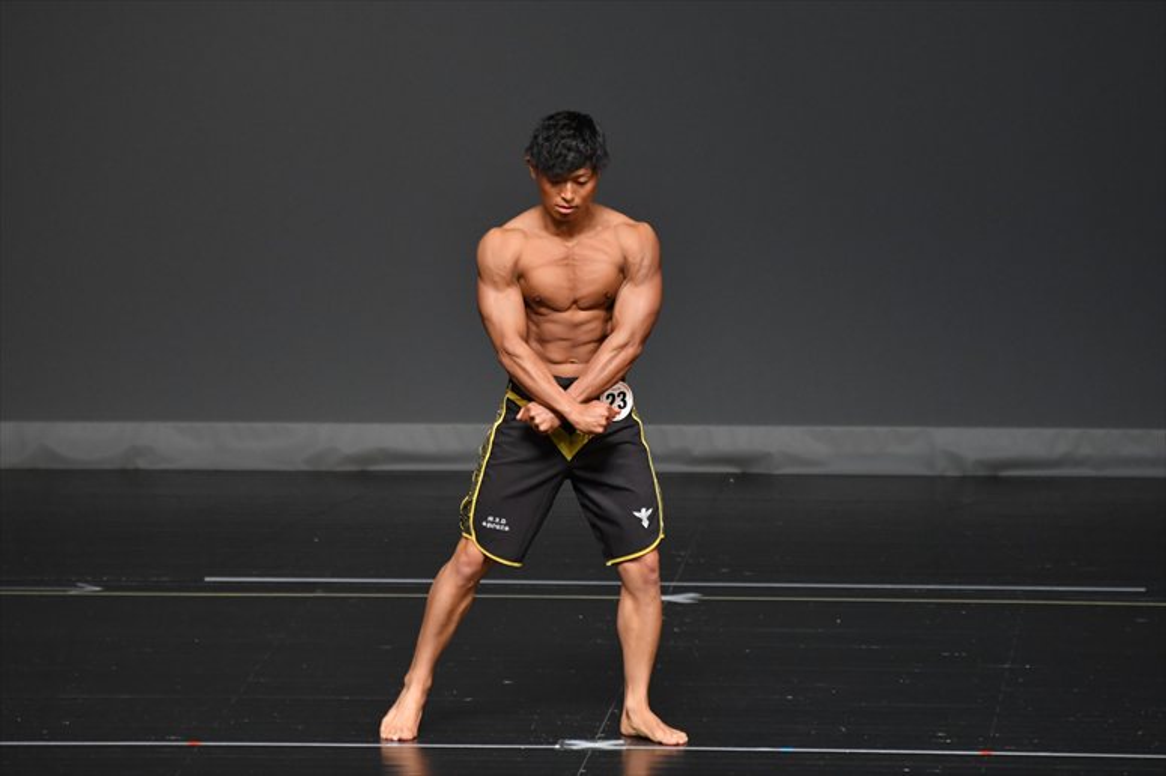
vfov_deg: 4.0
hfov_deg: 6.0
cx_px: 583
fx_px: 11169
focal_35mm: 345
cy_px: 388
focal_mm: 230
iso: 2000
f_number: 5.6
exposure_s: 1/400
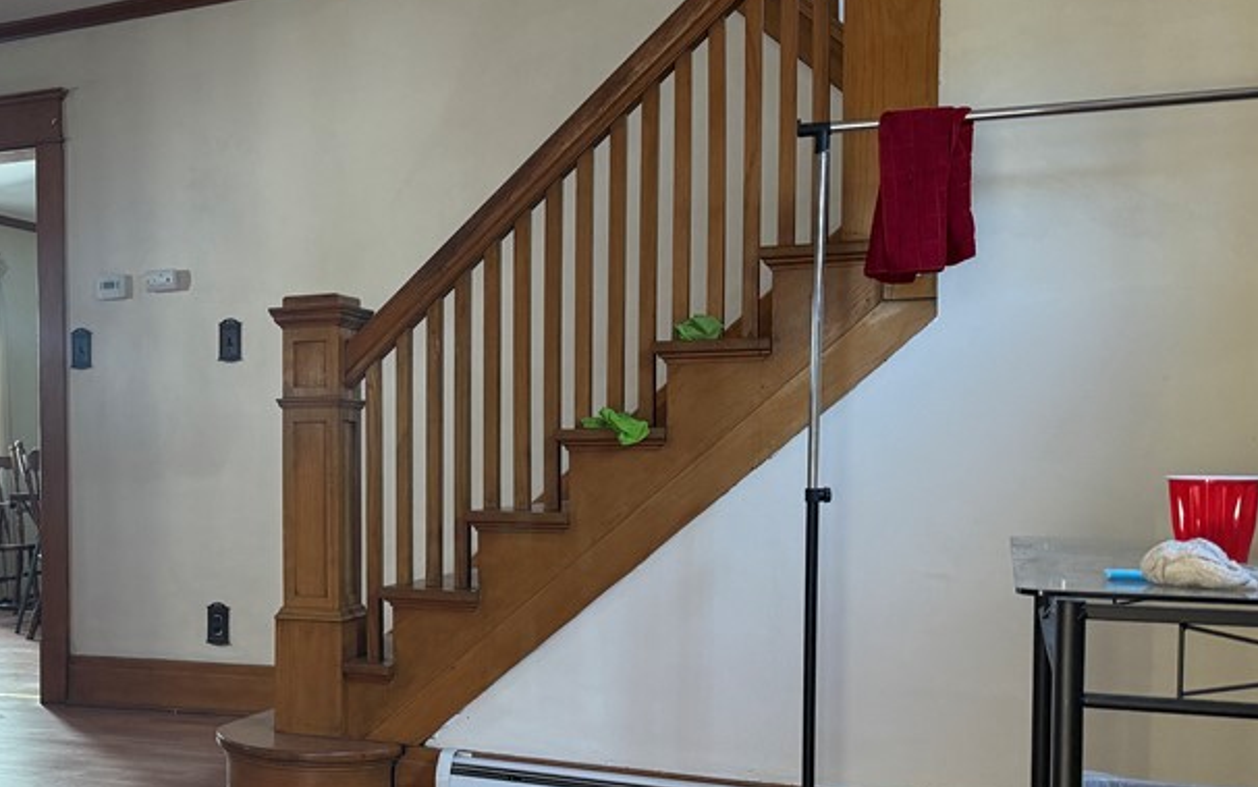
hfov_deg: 43.6
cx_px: 216
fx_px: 1475
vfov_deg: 29.7
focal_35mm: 43
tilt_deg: -1.6
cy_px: 500
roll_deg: +0.8
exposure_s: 1/84
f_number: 1.78
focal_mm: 6.76
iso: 200
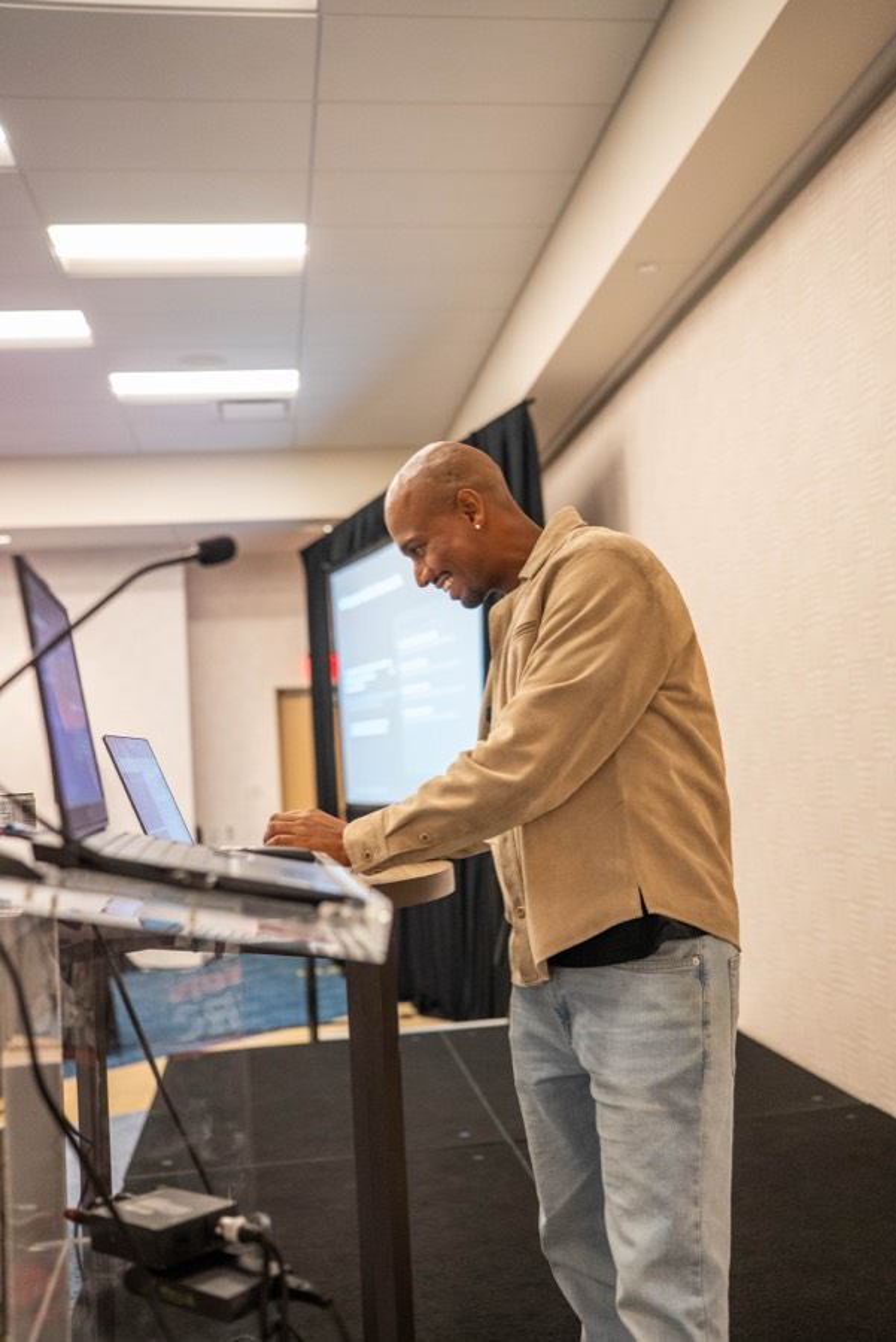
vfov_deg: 54.4
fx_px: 1305
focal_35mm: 35
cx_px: 448
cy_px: 671
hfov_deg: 37.9
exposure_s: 1/250
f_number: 2.2
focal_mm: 35
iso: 5000
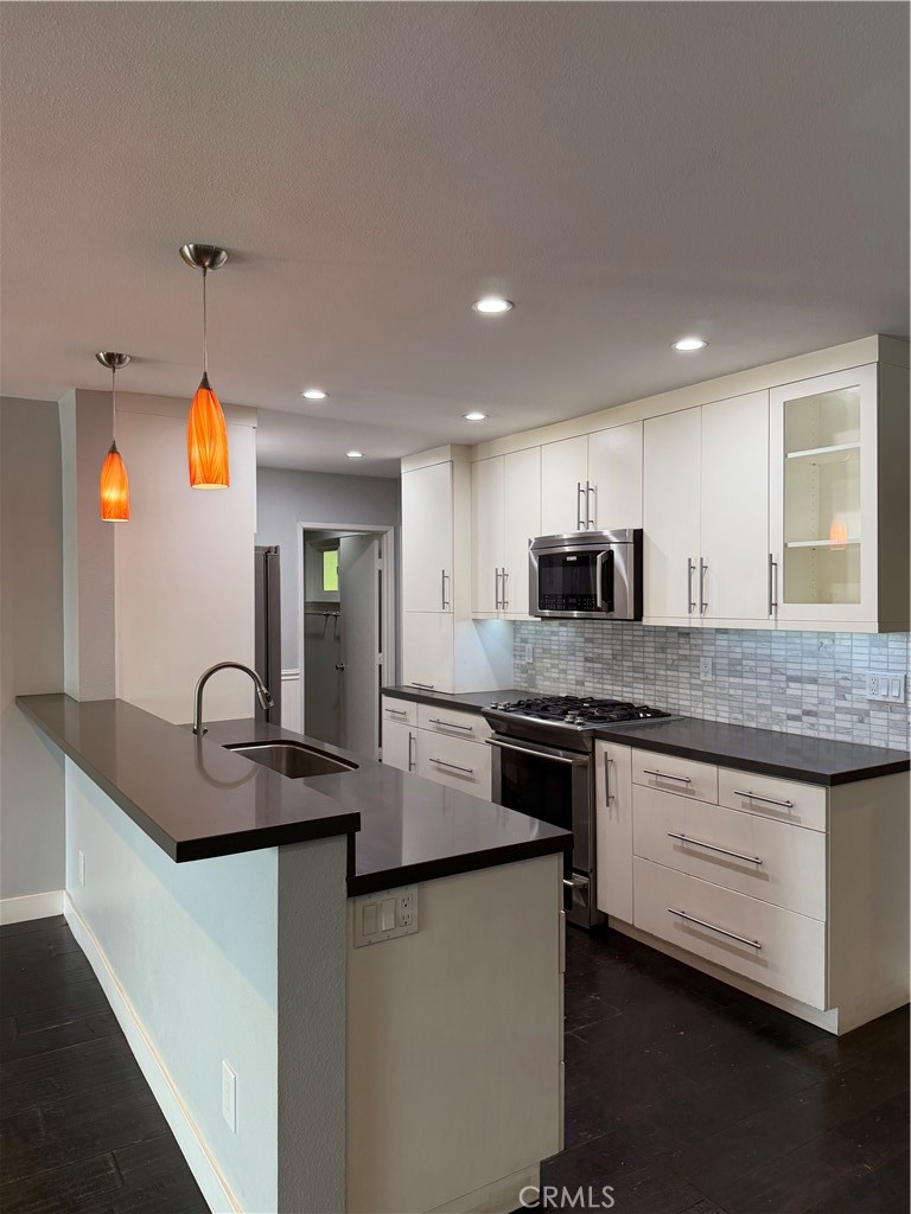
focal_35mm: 24
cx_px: 456
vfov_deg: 71.6
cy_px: 607
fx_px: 842
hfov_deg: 56.8
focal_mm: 6.76
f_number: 1.78
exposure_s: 1/120
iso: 160
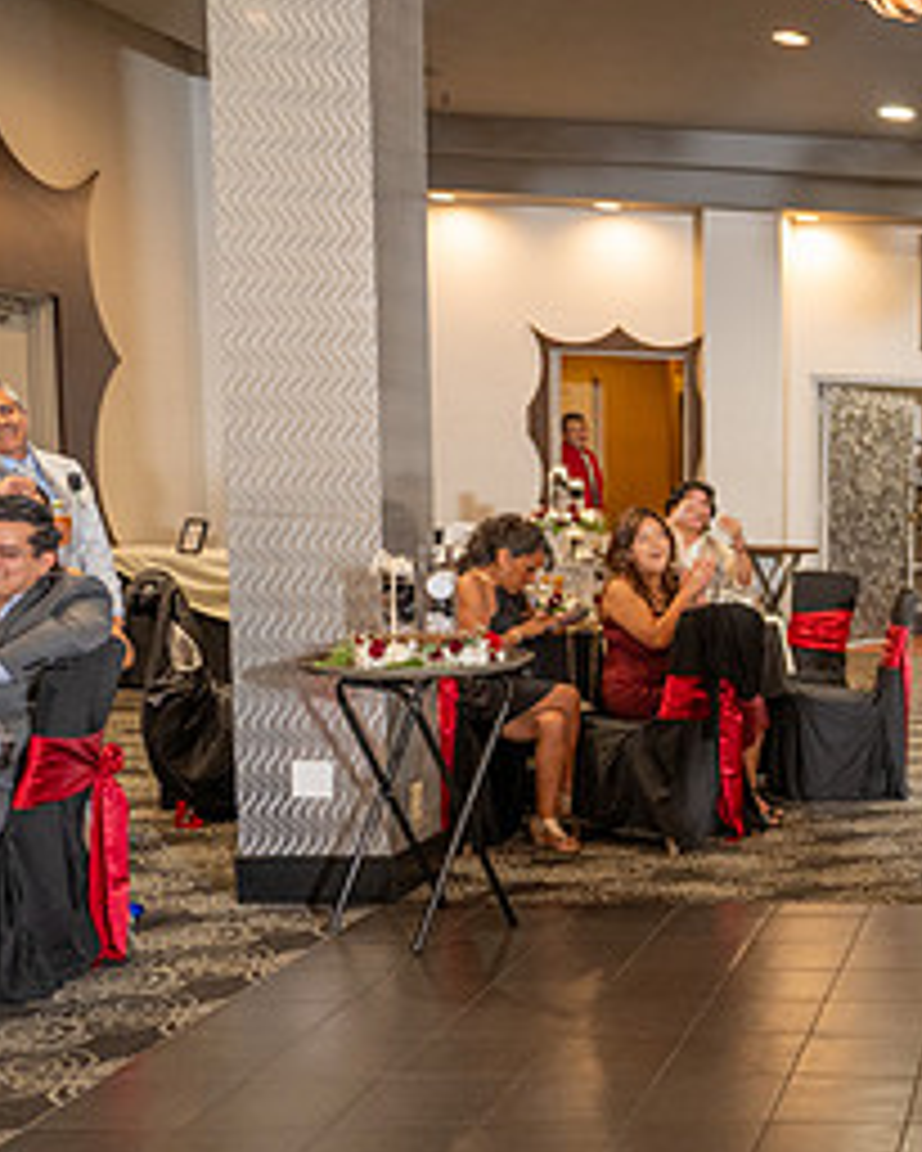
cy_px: 700
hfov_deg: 24.6
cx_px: 1295
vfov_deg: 36.5
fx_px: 1739
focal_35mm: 51
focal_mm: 24
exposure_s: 1/125
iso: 800
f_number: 2.8
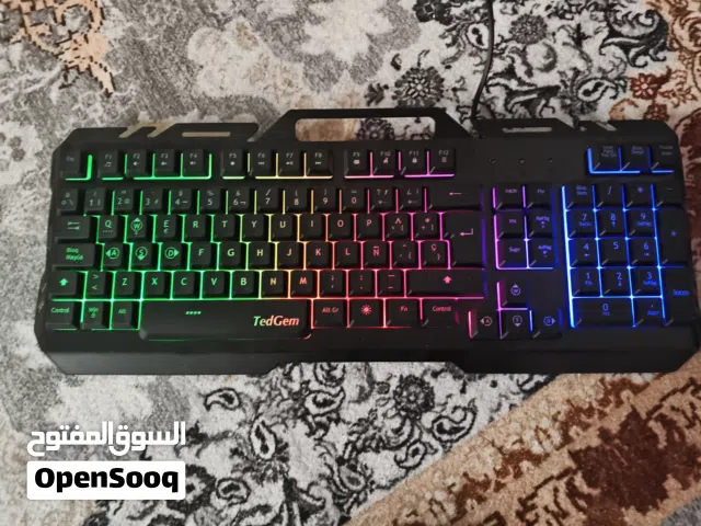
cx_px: 350
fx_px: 466
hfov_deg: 73.9
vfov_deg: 58.9
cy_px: 263
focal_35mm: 23
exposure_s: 1/33.3
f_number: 1.6
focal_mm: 4.09
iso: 1452
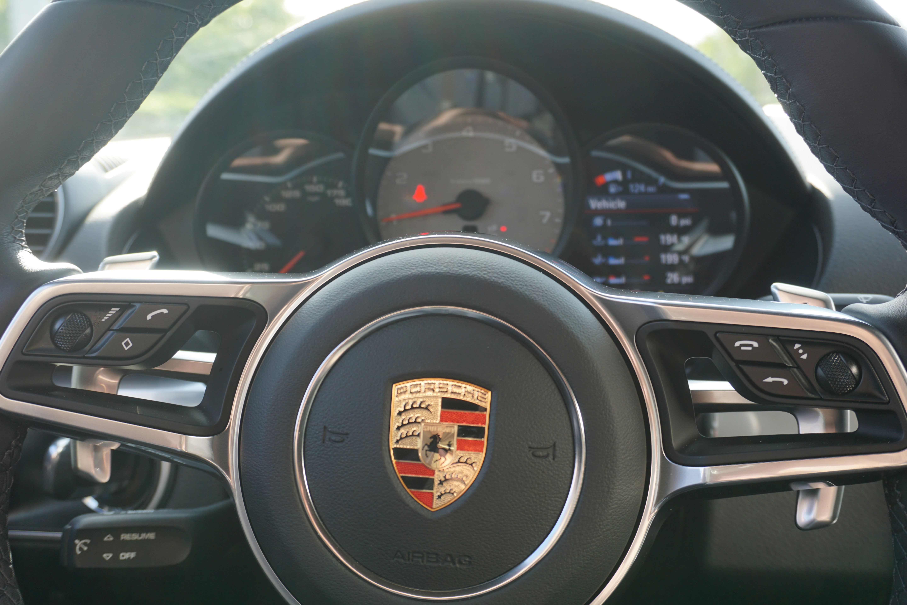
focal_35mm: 36
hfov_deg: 53.1
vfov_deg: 36.9
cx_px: 454
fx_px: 907
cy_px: 302
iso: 100
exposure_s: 1/60
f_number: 5
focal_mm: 24
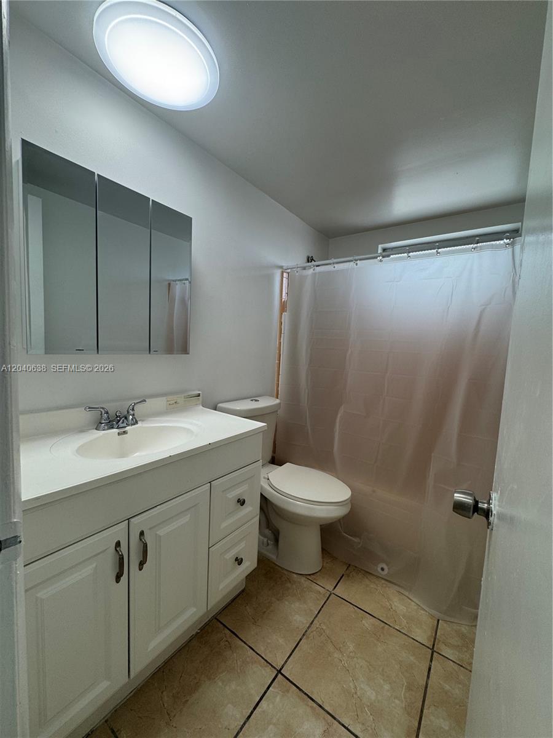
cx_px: 276
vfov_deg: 102.1
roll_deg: -2.5
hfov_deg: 85.7
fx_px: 298
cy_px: 369
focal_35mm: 14
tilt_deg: -3.5
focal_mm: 2.22
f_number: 2.2
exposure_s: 1/120
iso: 80
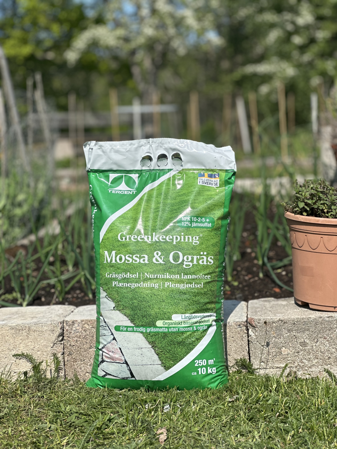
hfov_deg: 19.1
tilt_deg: -5.3
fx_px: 999
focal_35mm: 77
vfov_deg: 25.3
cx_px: 168
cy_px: 224
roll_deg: +2.2
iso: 32
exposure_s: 1/1193
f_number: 2.8
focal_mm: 9
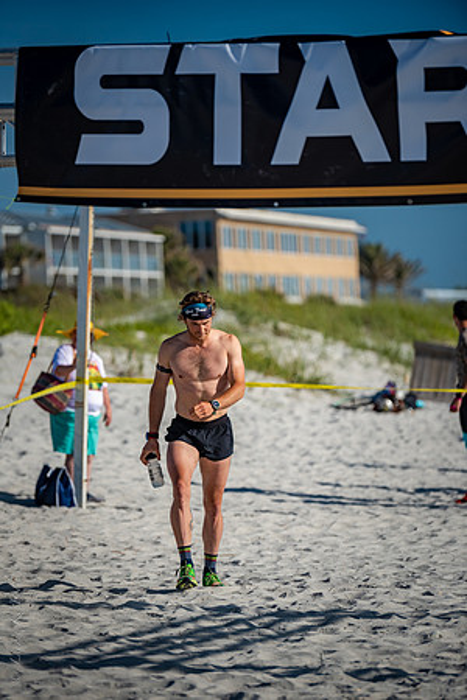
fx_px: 3016
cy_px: 350
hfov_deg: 8.9
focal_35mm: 155
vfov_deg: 13.2
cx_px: 234
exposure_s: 1/4000
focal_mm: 155
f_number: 2.8
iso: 250
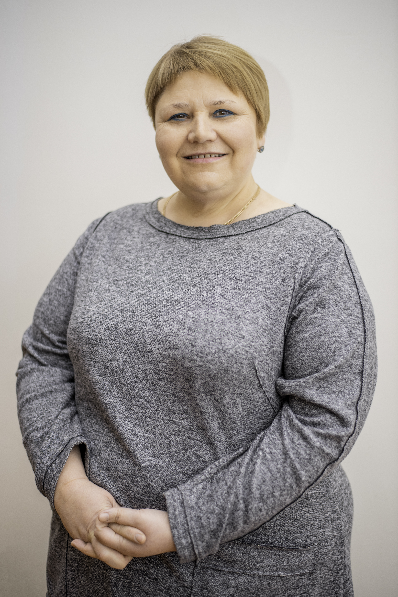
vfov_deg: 39.6
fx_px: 828
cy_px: 298
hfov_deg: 27.0
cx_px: 199
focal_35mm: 50
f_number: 1.8
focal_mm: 50
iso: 320
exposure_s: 1/250
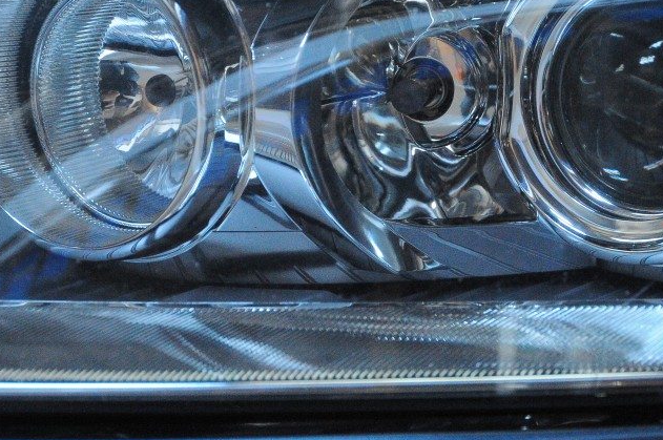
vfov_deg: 9.1
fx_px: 2777
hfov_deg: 13.6
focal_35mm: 151
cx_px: 349
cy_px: 201
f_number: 5
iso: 3200
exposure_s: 1/40
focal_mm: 62
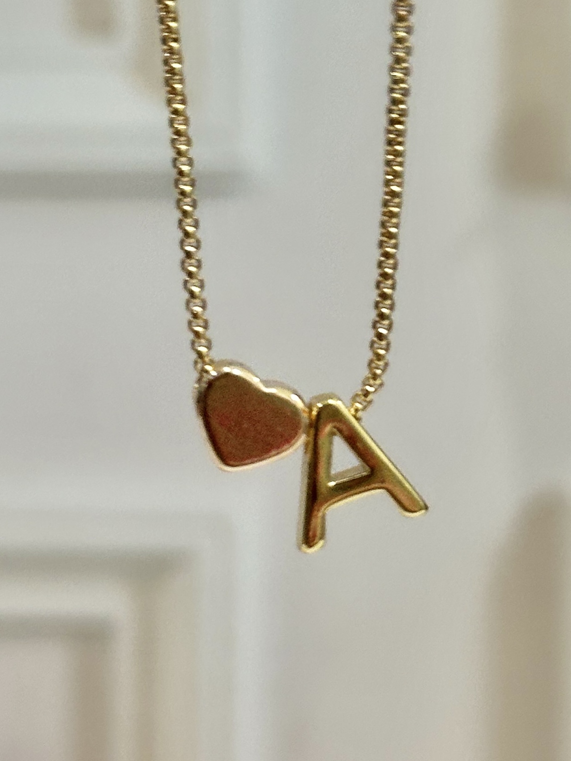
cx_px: 294
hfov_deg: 22.3
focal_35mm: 66
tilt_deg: -9.6
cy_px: 357
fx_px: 1452
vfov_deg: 29.4
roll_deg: -1.1
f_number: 1.78
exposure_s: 1/60
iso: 160
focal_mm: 6.86
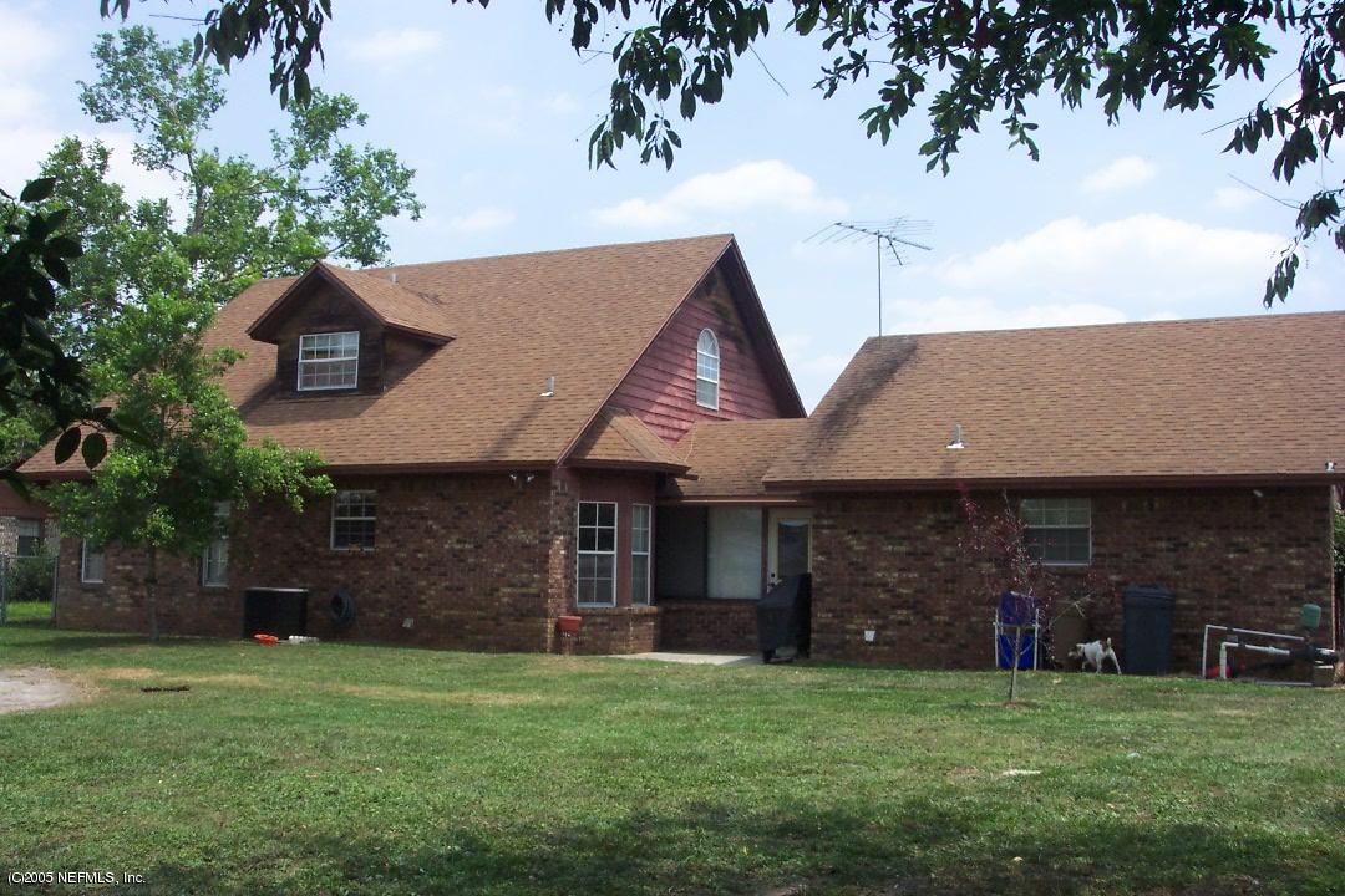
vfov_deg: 35.1
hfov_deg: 50.7
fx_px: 1420
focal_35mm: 38
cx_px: 672
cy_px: 448
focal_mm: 8
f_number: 4.8
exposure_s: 1/500
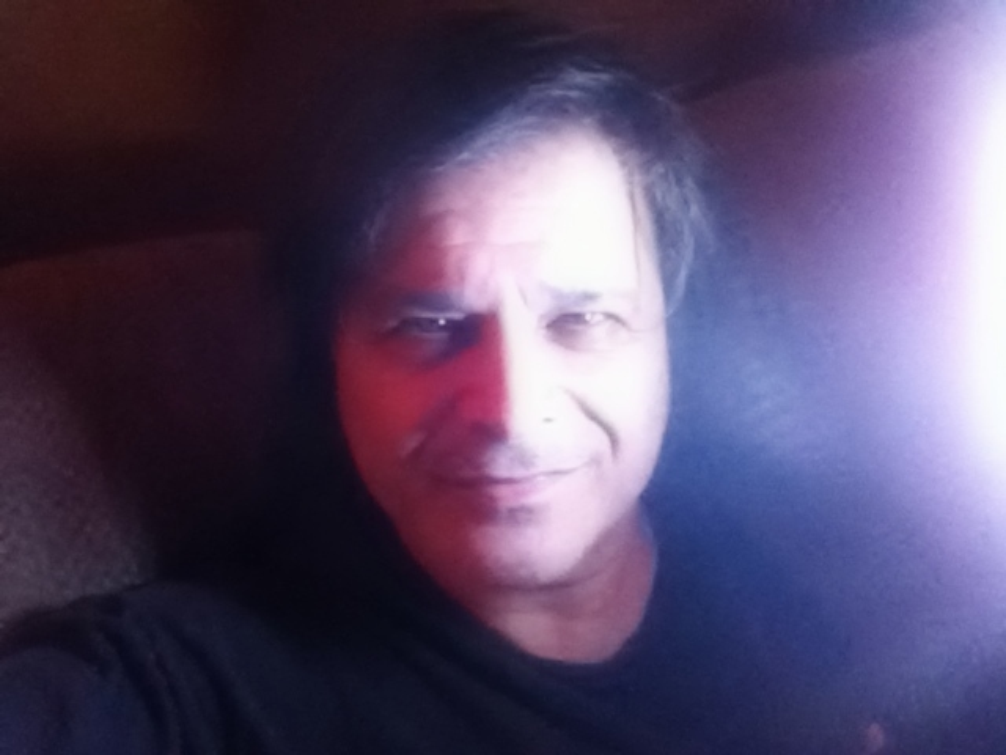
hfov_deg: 52.6
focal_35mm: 35
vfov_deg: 40.7
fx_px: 1017
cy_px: 378
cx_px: 503
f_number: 2.4
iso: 1600
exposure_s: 1/17
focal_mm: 3.85
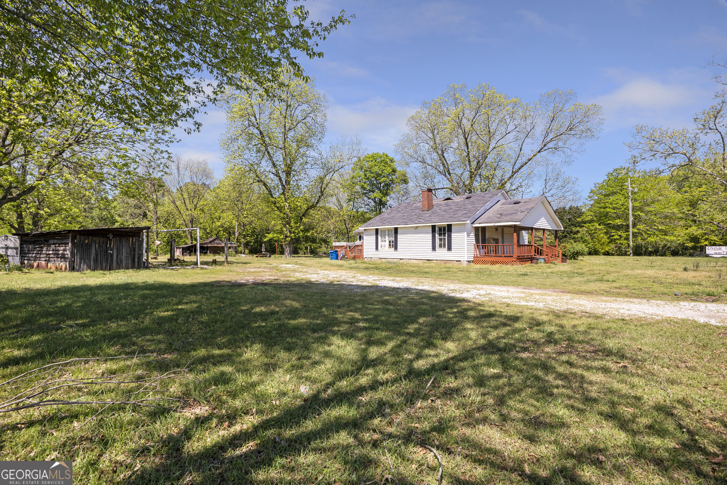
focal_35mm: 16
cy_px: 242
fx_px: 323
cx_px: 364
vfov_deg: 73.8
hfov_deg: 96.7
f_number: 8
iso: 400
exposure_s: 1/1250
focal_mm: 16
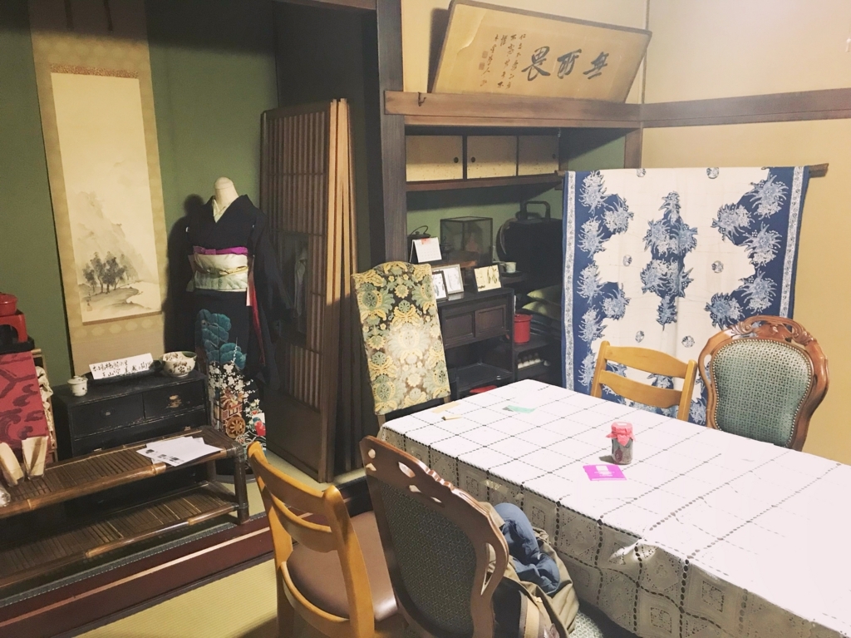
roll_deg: +1.0
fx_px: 688
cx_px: 426
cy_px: 319
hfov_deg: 63.5
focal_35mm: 28
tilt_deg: -11.3
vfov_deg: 49.7
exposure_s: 1/9
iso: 100
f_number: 1.8
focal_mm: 3.99
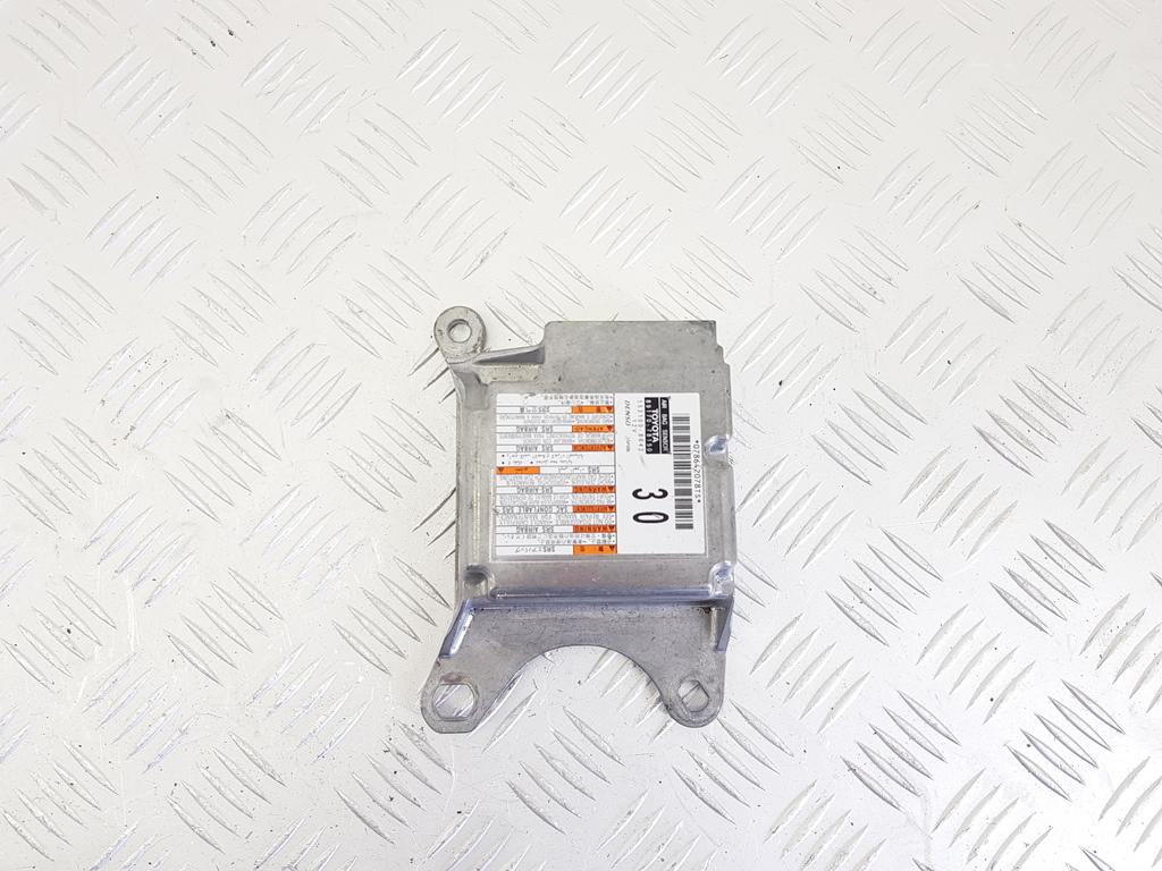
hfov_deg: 67.3
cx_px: 581
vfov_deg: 53.1
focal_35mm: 26
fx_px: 873
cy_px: 436
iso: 64
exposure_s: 1/100
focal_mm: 4.2
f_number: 1.7
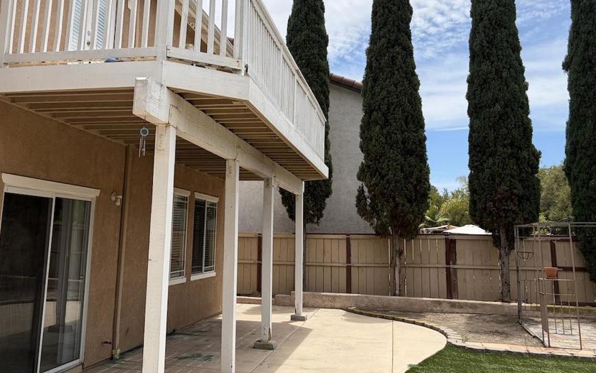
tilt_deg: +11.5
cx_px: 244
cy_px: 135
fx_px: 552
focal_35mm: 34
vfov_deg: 37.0
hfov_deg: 56.3
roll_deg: -2.8
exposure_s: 1/4950
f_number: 1.6
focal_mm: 5.96
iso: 64
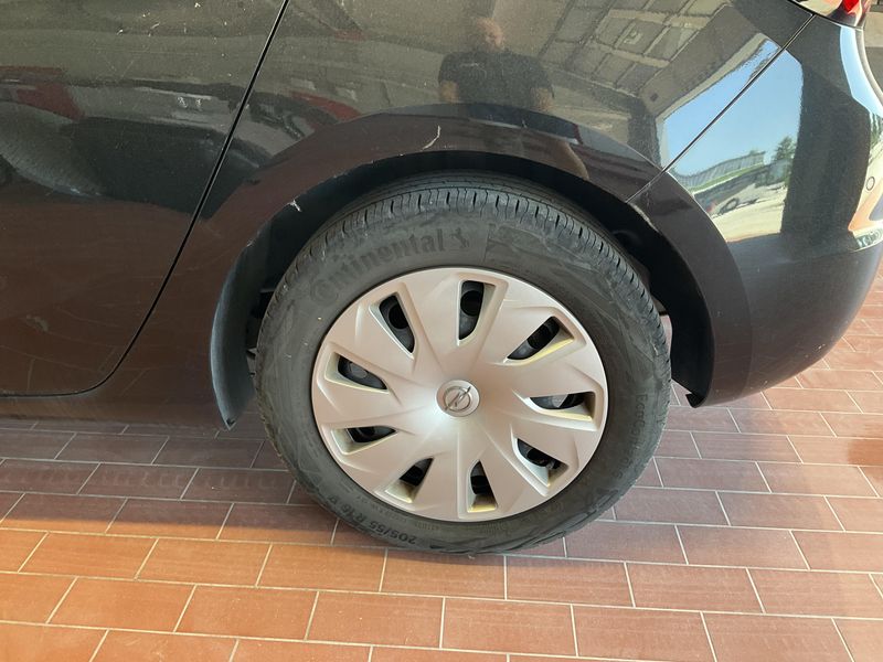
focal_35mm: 29
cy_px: 331
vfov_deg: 48.2
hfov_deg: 61.7
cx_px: 442
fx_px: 740
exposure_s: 1/50
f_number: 1.8
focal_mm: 3
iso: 32
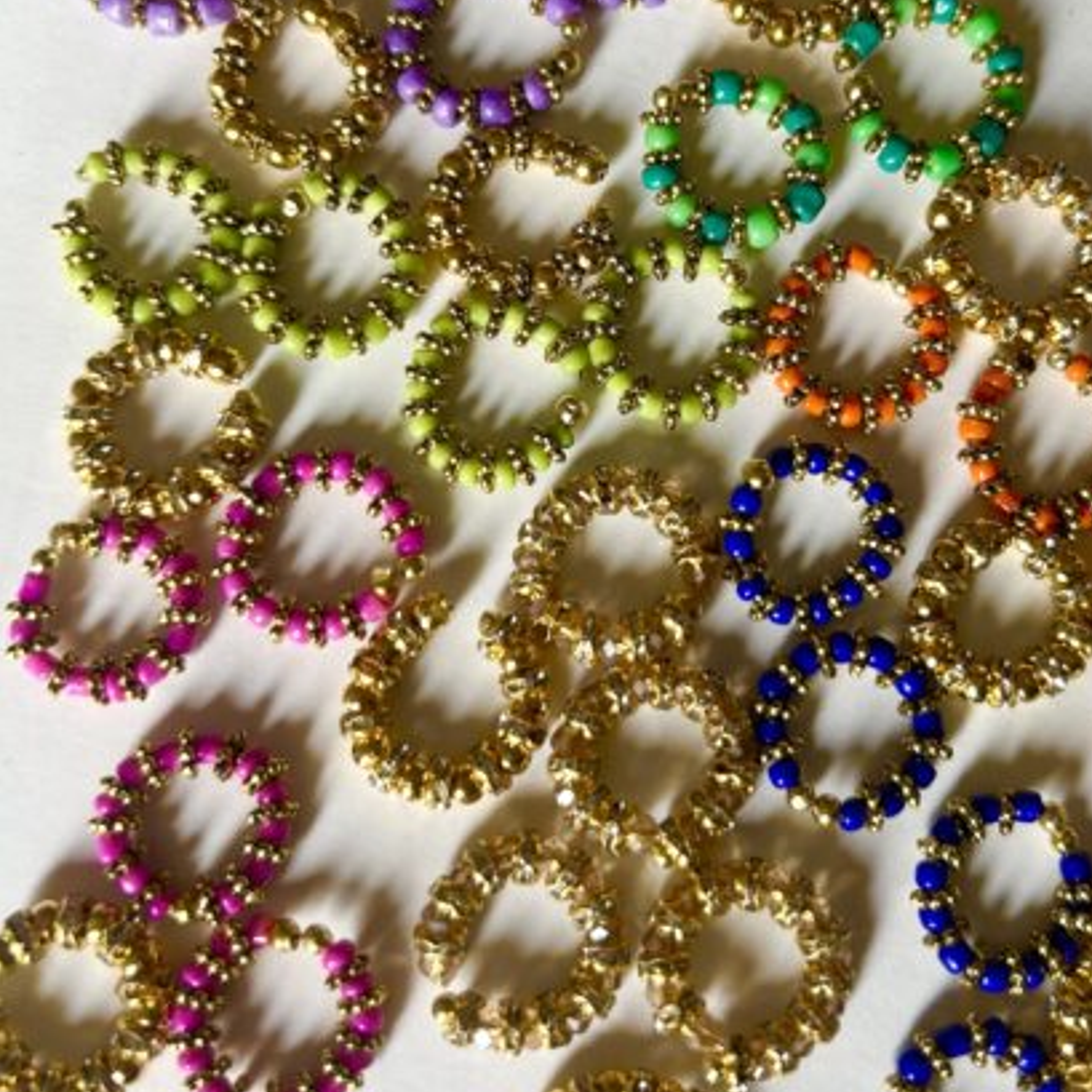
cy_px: 323
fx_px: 1606
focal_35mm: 45
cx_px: 670
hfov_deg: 37.4
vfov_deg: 37.0
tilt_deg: -77.6
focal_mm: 5.7
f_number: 1.5
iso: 32
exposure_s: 1/121
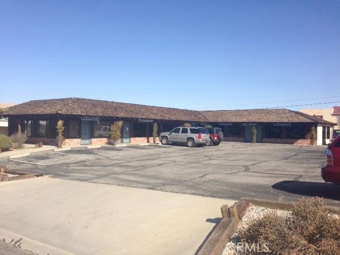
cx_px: 170
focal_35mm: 33
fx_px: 324
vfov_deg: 42.9
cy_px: 128
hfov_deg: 55.4
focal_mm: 4.13
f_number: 2.4
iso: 50
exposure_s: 1/1748
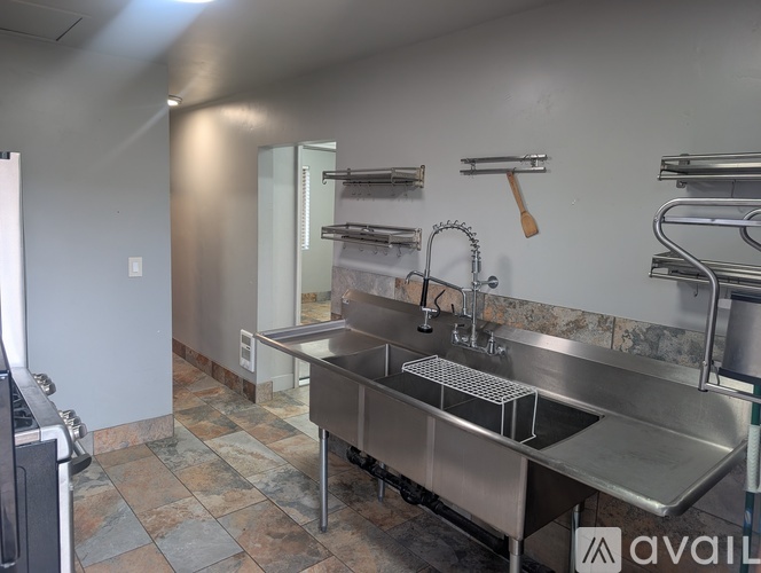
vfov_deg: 56.9
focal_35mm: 24
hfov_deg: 71.5
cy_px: 286
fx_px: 528
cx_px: 380
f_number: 1.68
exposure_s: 1/72.3
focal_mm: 6.9
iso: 92
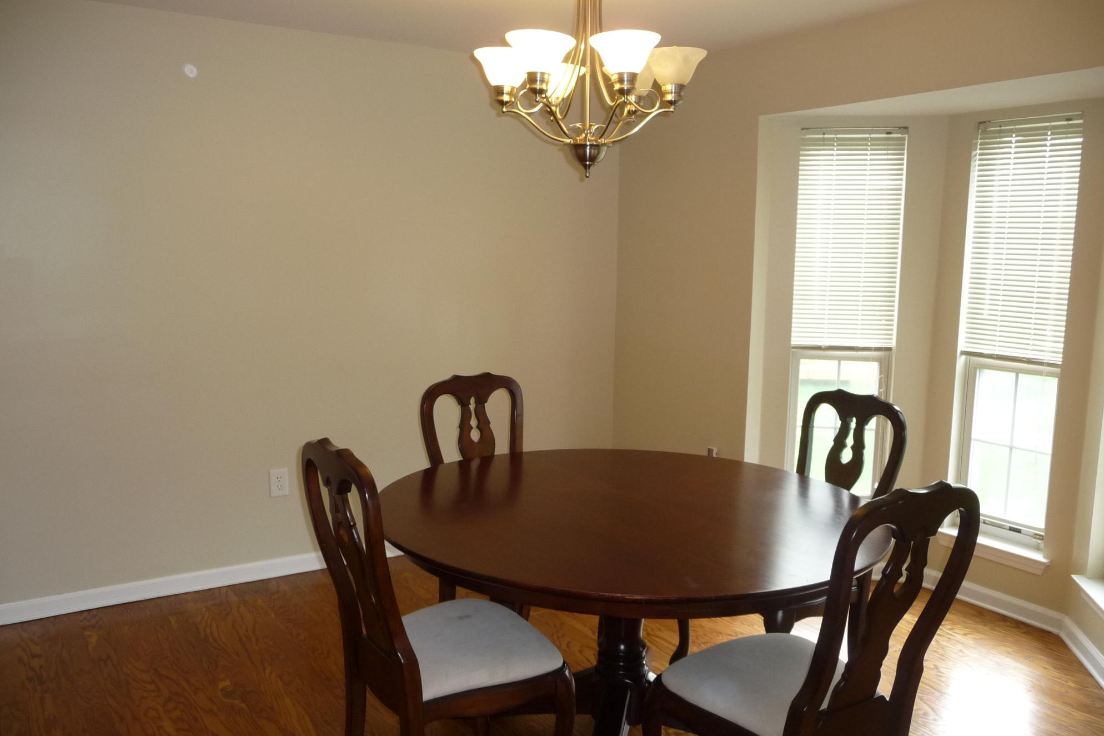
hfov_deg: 61.9
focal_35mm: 30
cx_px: 560
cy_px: 392
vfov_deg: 43.6
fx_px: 920
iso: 200
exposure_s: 1/30
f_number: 3.3
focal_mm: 4.7
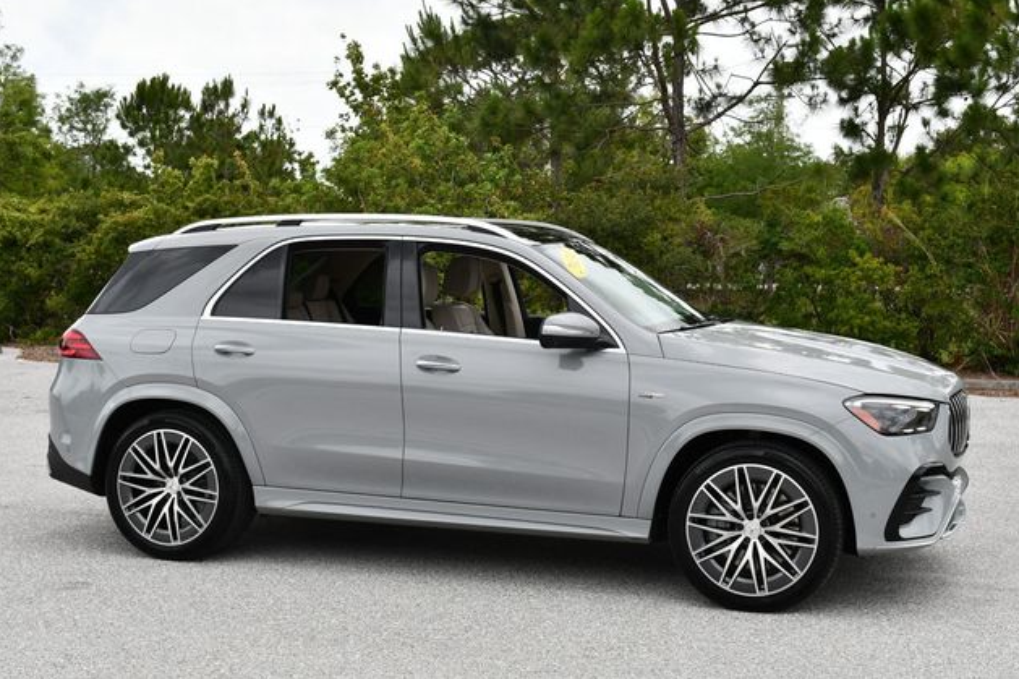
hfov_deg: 37.5
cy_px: 334
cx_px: 515
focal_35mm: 53
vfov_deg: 25.5
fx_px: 1500
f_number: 8
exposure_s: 1/250
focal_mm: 26
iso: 140
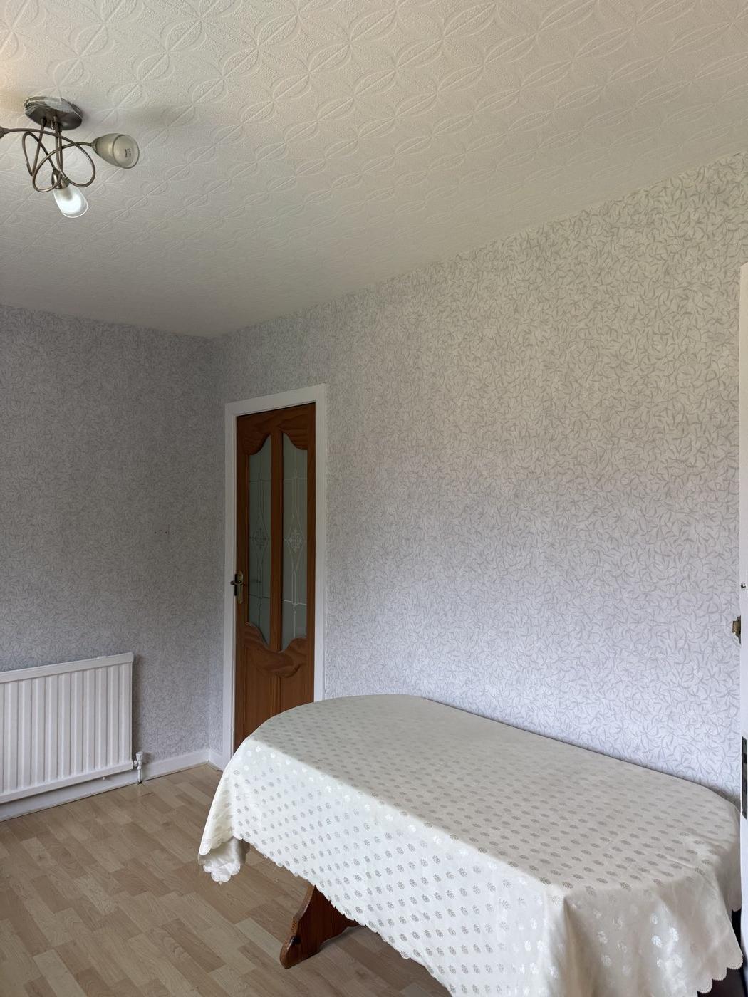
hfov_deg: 56.8
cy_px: 498
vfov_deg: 71.6
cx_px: 374
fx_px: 691
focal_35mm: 24
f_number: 1.78
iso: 64
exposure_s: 1/172
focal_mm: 6.76
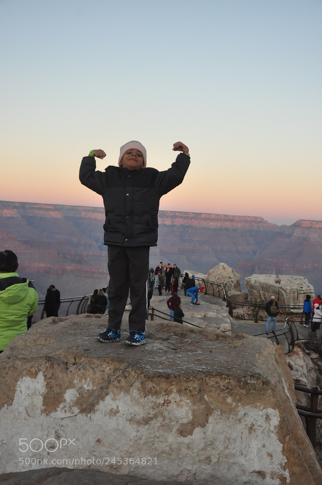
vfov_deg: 41.2
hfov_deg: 28.0
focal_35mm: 48
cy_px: 242
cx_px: 161
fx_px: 645
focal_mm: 32
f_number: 7.1
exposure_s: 1/200
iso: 800
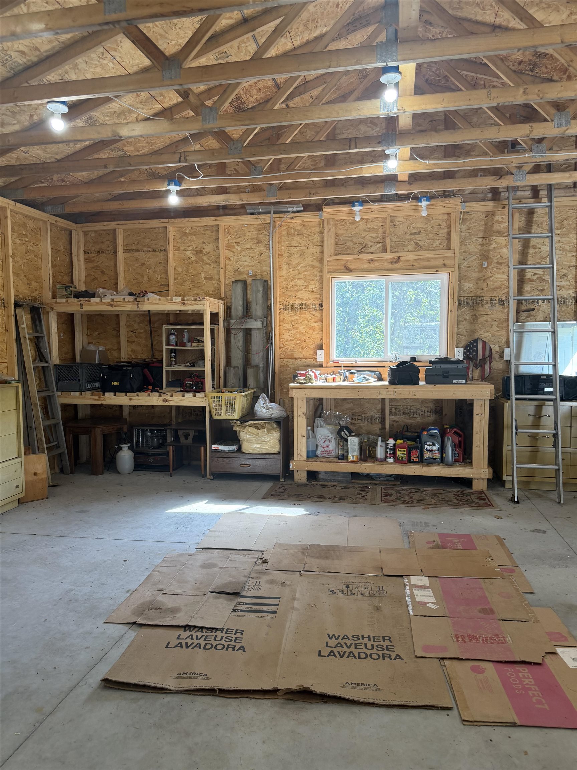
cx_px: 288
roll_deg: +0.2
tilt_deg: -3.8
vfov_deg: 71.6
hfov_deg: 56.8
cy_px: 385
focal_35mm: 24
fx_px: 533
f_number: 1.78
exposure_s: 1/137
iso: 125
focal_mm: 6.76
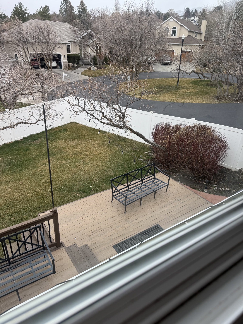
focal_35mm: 24
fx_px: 225
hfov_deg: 56.8
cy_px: 162
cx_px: 122
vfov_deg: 71.6
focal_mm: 6.76
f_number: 1.78
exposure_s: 1/739
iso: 80
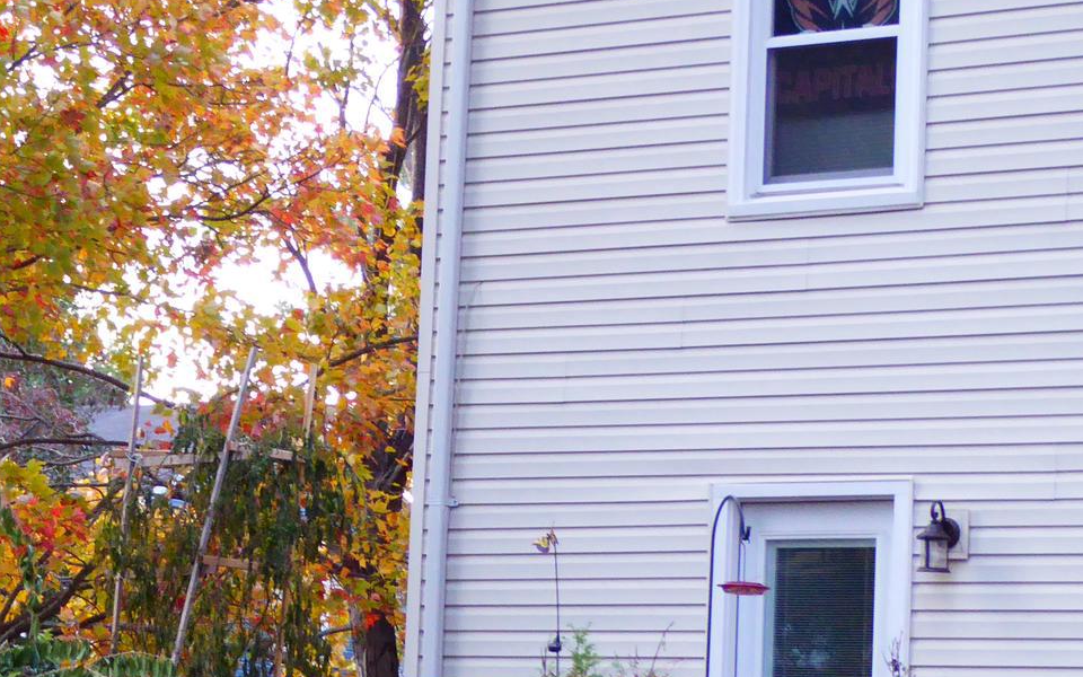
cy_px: 346
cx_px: 132
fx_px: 4339
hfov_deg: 14.1
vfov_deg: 8.9
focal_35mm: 147
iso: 400
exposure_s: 1/40
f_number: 4.4
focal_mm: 11.7
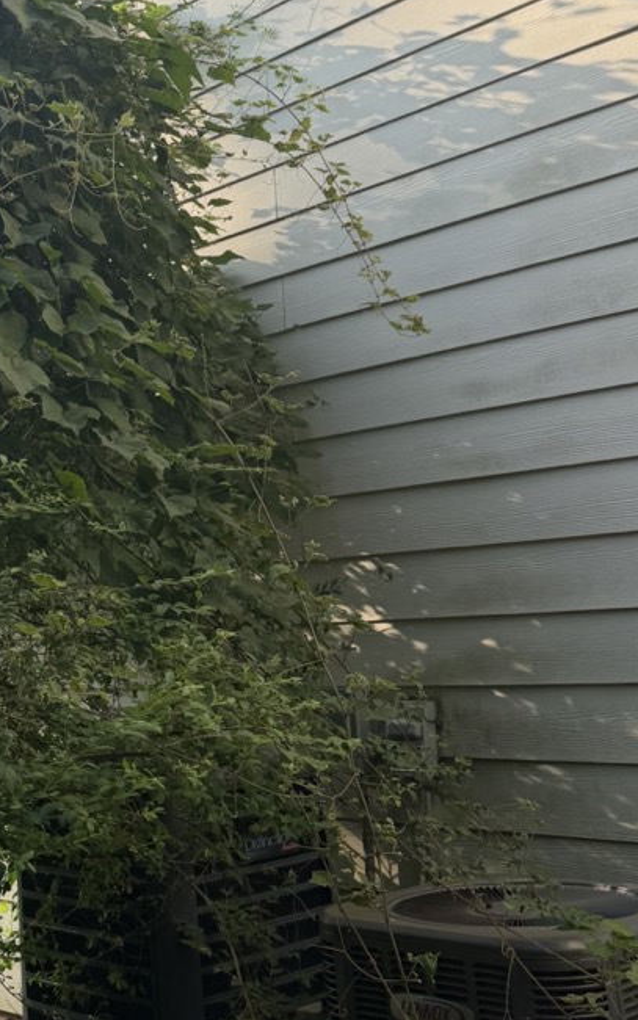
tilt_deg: +14.5
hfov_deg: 25.1
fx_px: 1391
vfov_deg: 39.5
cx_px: 63
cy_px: 296
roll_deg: +2.2
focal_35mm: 50
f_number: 1.78
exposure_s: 1/1949
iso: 100
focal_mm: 6.76
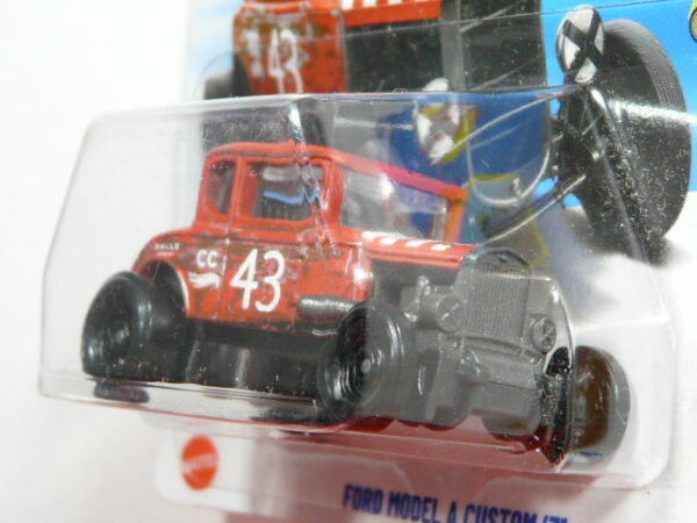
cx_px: 348
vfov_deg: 14.1
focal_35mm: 105
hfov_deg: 18.7
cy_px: 262
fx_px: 2114
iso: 200
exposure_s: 1/40
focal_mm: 10.8
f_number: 3.2
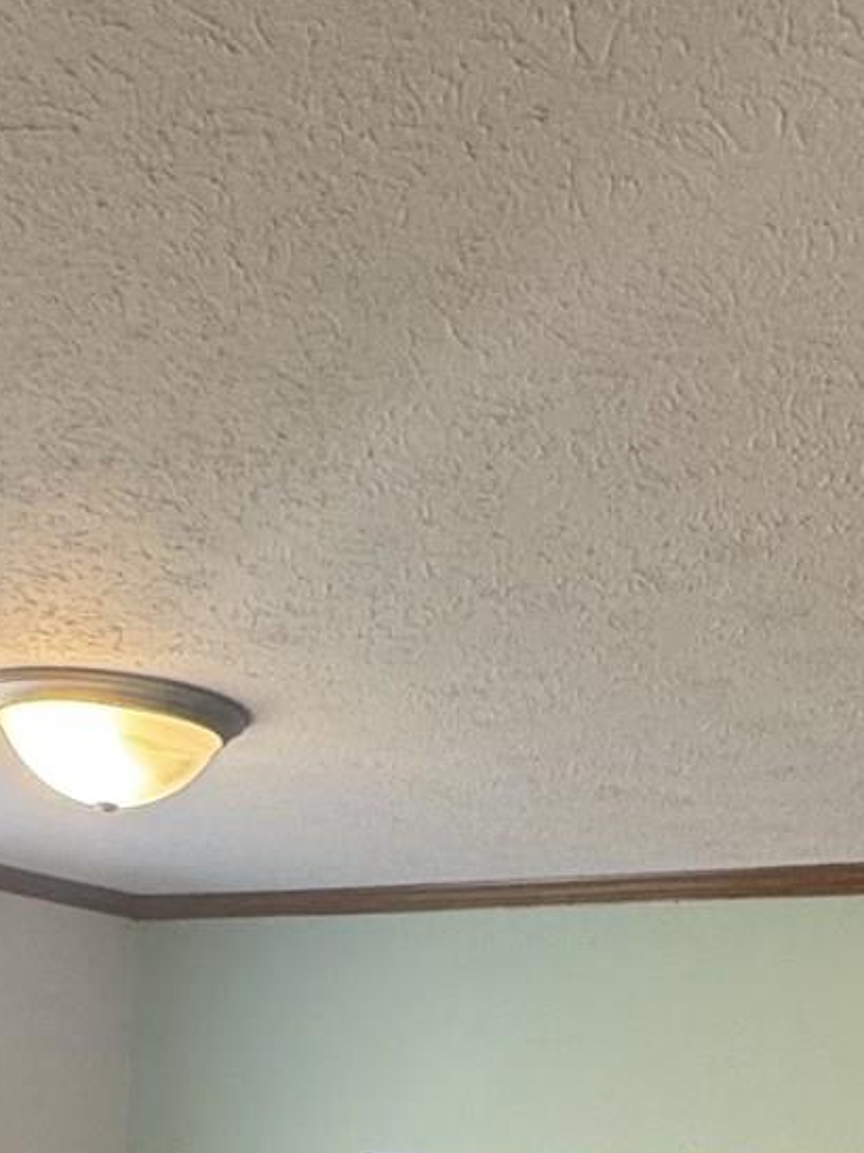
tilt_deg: -16.2
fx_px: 1964
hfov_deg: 24.8
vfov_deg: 24.9
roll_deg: -4.4
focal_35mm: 59
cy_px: 1743
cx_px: 358
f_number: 2.2
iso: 250
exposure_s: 1/60
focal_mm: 2.22
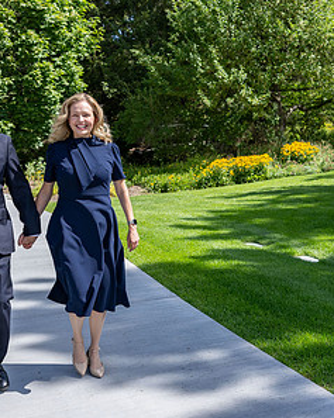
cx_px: 215
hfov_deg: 32.5
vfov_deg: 40.3
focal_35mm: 46
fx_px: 569
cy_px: 177
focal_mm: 24
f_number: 4
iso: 100
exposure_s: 1/1000
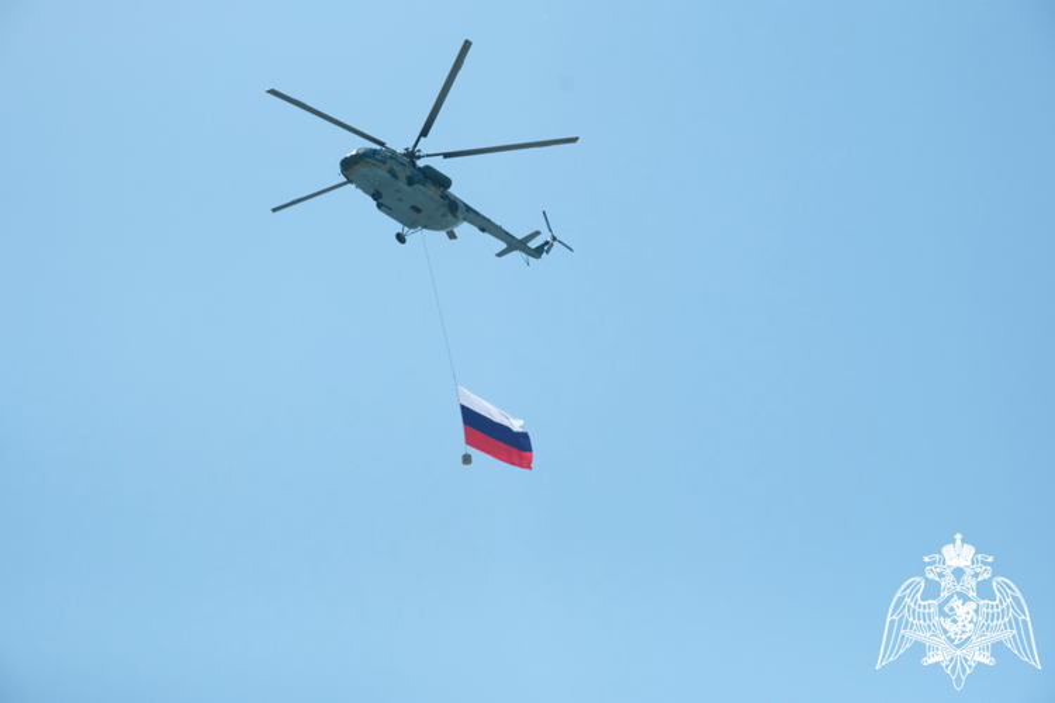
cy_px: 352
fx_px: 2432
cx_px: 528
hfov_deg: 24.5
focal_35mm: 83
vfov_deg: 16.5
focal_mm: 55
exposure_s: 1/7000
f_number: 8
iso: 3200
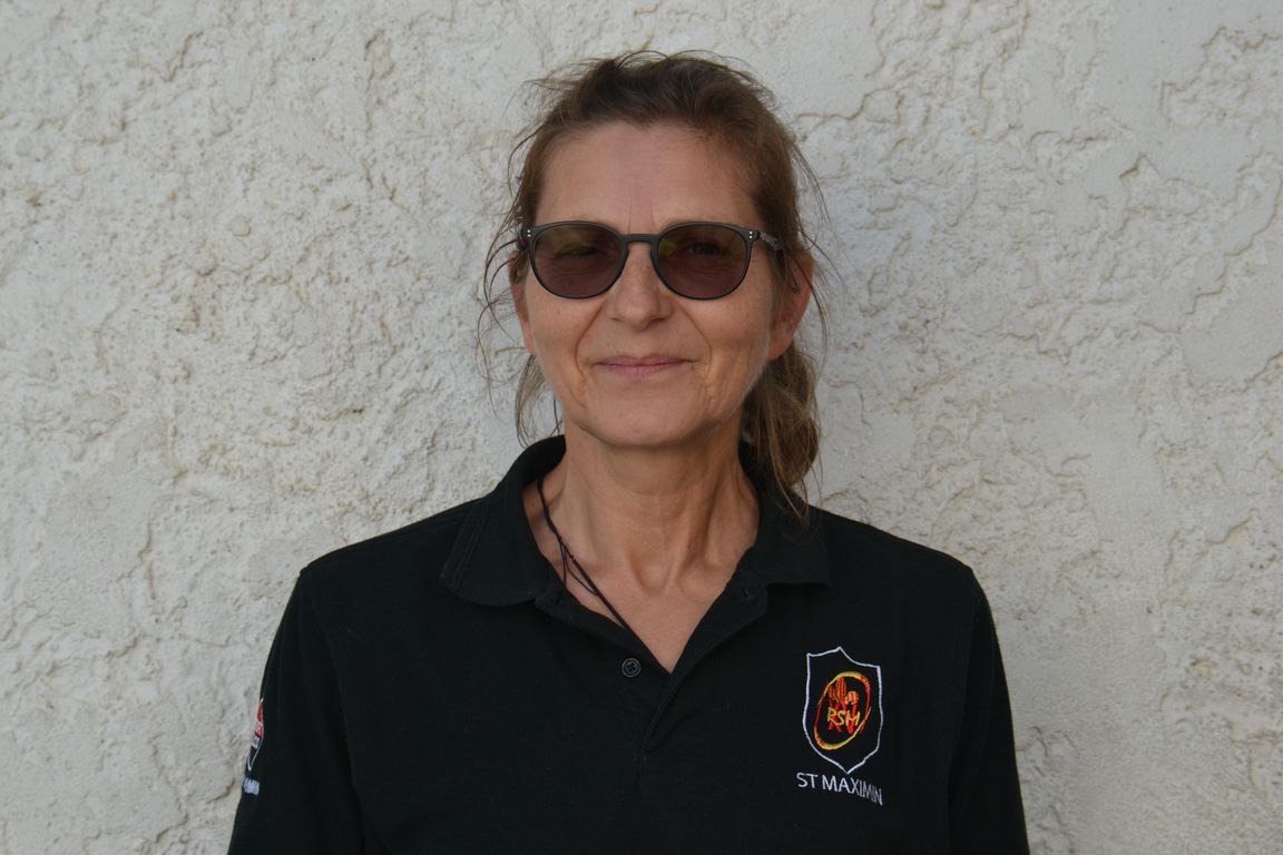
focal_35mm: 84
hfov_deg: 24.2
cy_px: 428
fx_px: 2993
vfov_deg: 16.3
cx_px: 642
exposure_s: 1/125
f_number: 5.6
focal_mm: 56
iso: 140
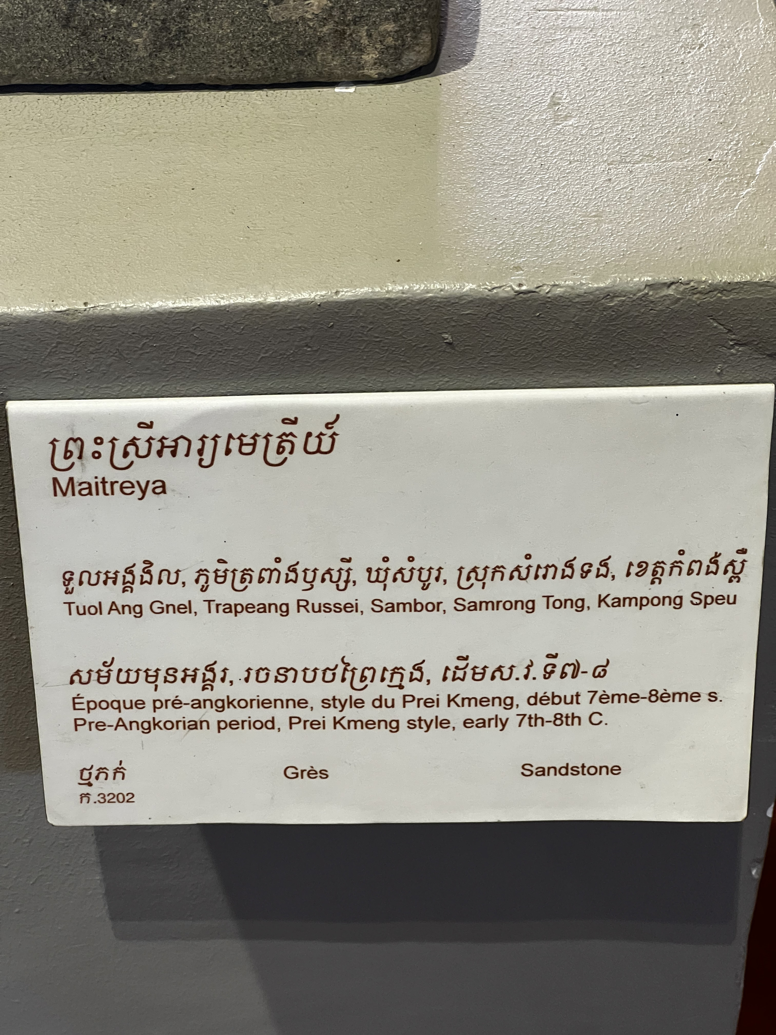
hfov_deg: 19.1
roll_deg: -0.2
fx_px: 2302
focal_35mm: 77
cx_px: 388
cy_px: 518
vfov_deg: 25.3
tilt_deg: -41.5
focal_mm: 9
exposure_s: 1/60
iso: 400
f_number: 2.8
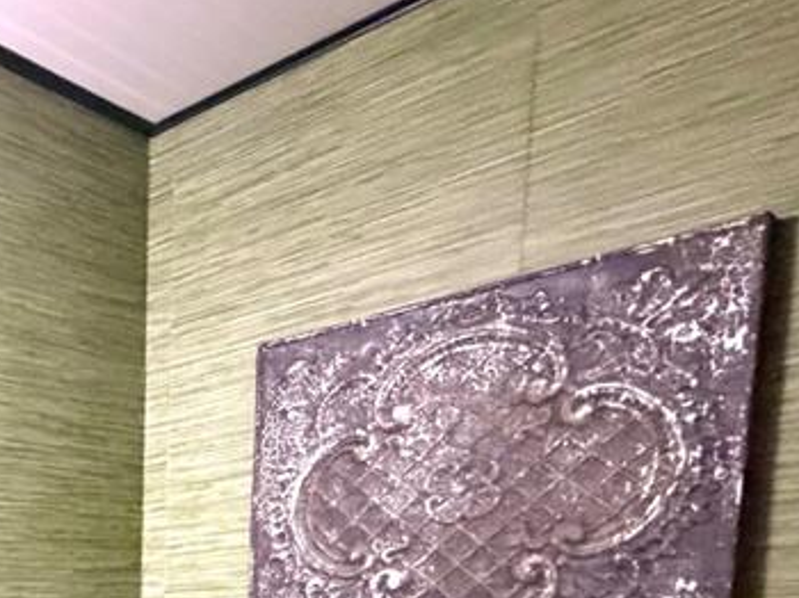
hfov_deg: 30.8
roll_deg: +2.0
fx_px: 946
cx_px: -329
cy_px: 753
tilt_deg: -6.8
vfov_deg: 29.2
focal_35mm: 41
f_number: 2.2
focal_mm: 2.22
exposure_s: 1/30
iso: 2000
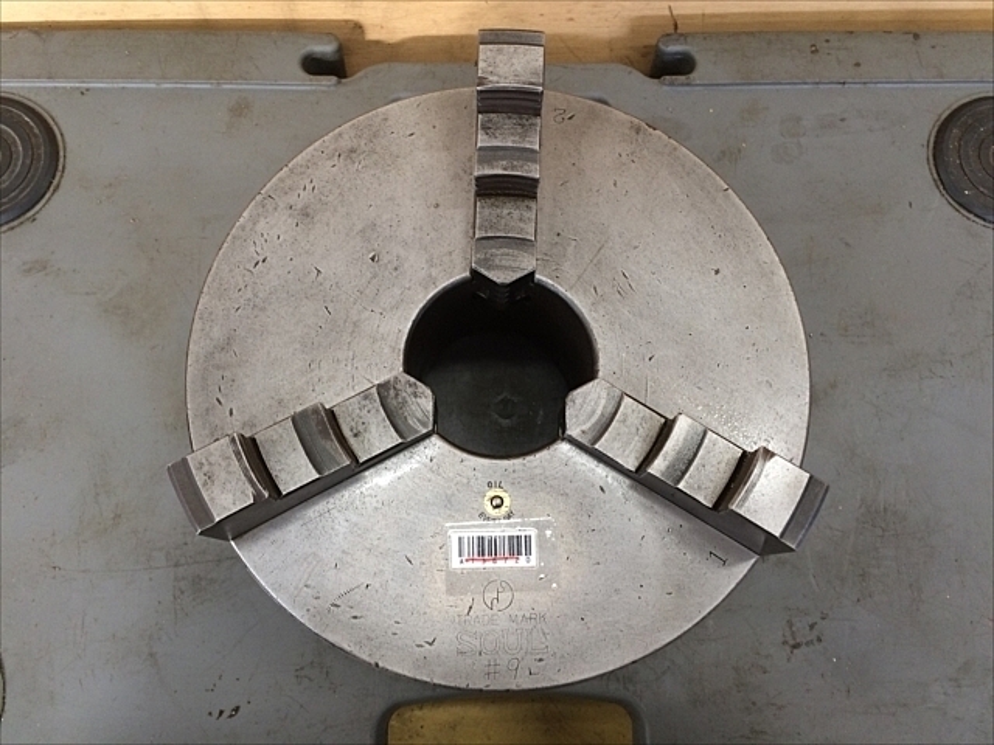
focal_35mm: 29
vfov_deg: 48.2
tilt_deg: -74.3
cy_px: 372
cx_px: 497
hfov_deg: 61.7
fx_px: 833
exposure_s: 1/30
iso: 100
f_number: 2.2
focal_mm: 4.15
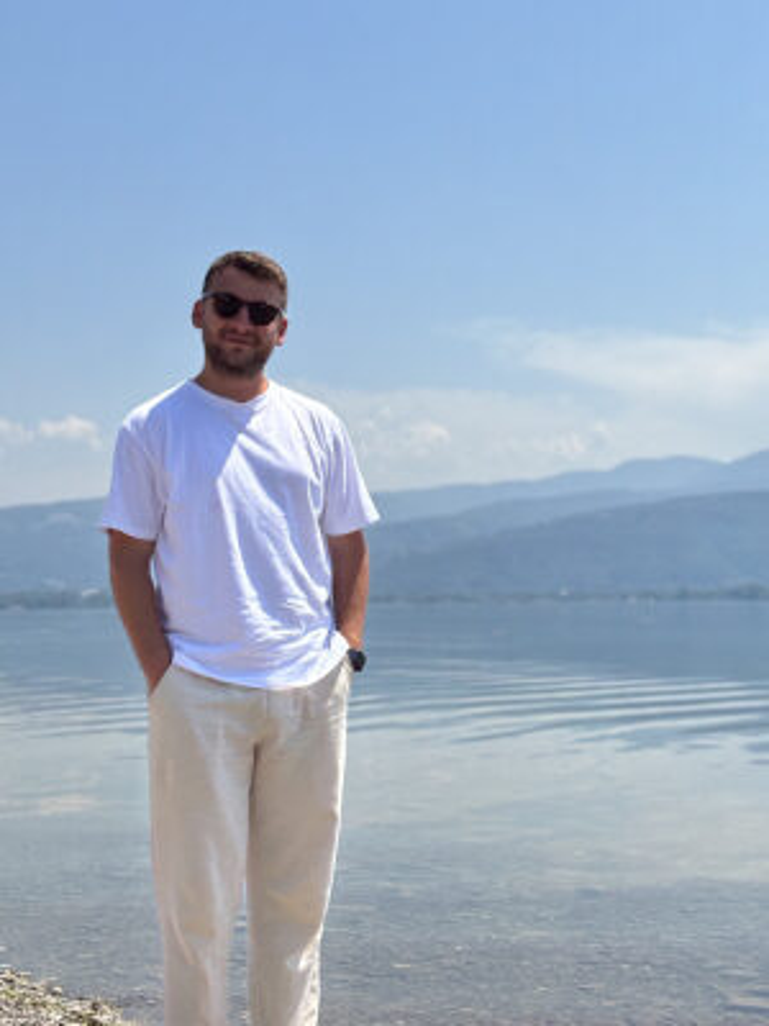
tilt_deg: +1.2
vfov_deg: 36.8
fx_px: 1540
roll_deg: +0.3
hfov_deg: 28.0
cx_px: 384
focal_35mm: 52
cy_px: 513
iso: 40
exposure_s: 1/4854
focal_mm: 5.96
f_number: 1.6
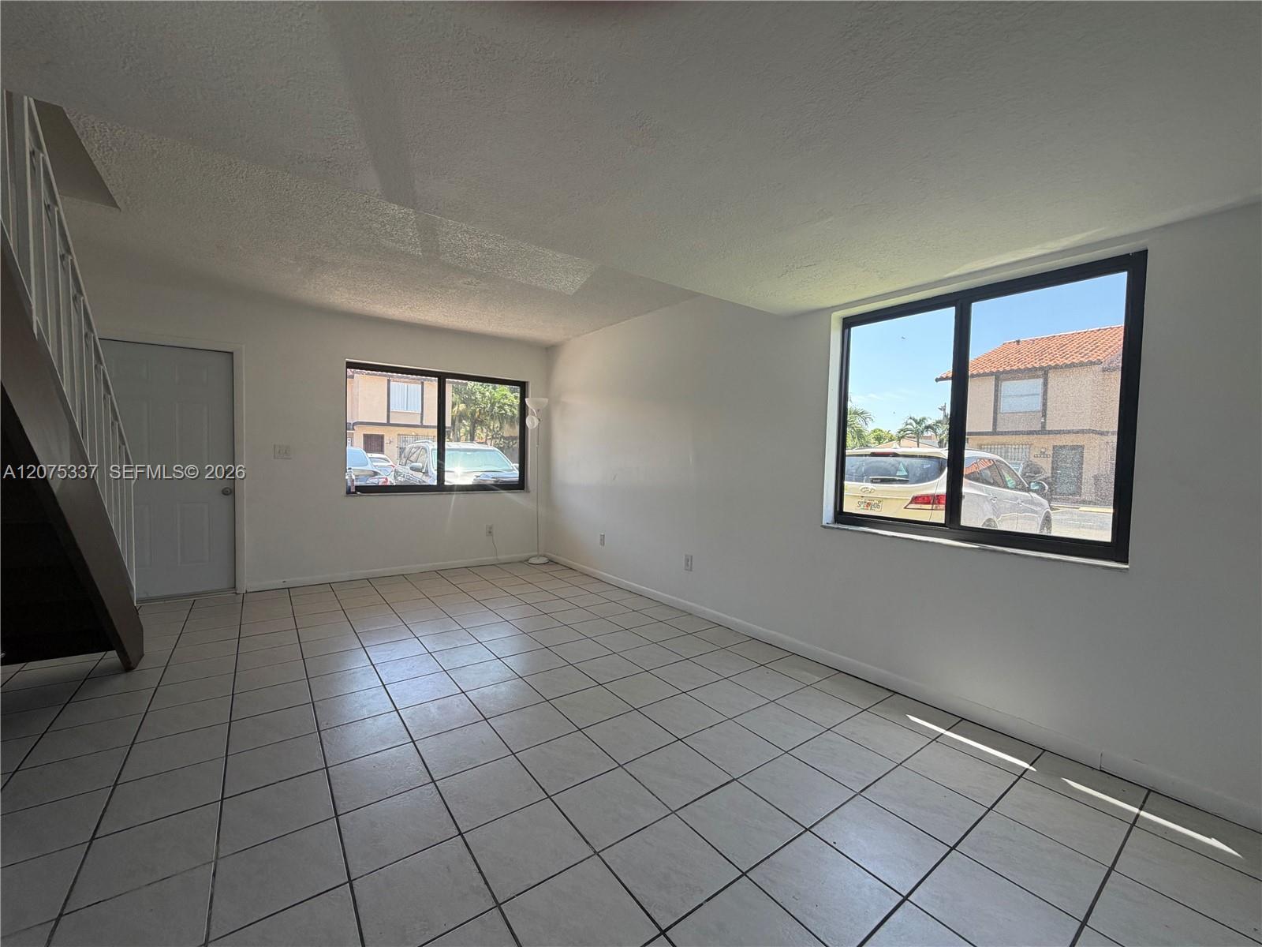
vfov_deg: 85.7
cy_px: 474
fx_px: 510
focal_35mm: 14
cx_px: 631
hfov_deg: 102.1
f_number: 2.2
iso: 64
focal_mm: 2.22
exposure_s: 1/141
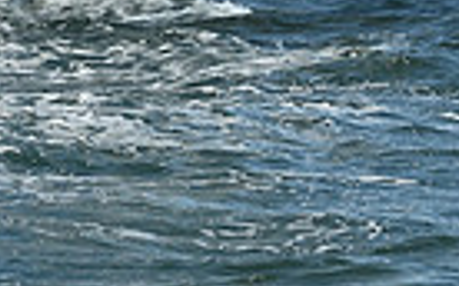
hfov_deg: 7.0
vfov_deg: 4.2
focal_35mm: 301
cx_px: 98
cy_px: -658
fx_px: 3762
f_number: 8
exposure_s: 1/1250
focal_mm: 70
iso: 250
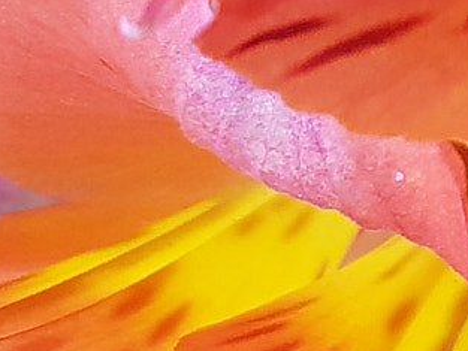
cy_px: -13
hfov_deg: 11.9
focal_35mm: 133
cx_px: 1135
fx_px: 1799
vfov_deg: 11.0
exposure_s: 1/68
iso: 40
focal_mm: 4.2
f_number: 1.7
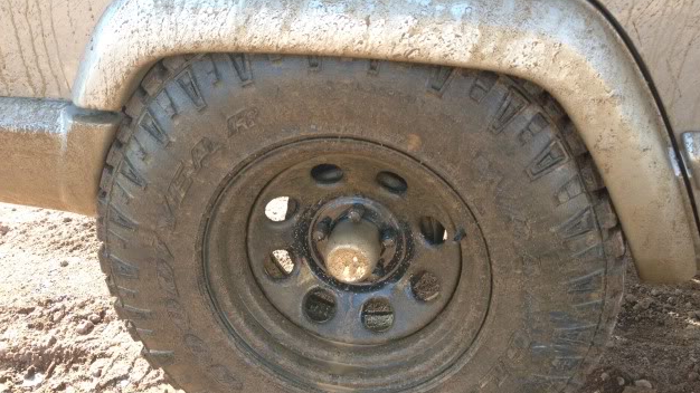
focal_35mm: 39
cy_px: 222
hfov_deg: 51.6
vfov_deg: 30.4
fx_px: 724
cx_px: 353
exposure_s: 1/120
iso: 100
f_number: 2.4
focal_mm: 4.3
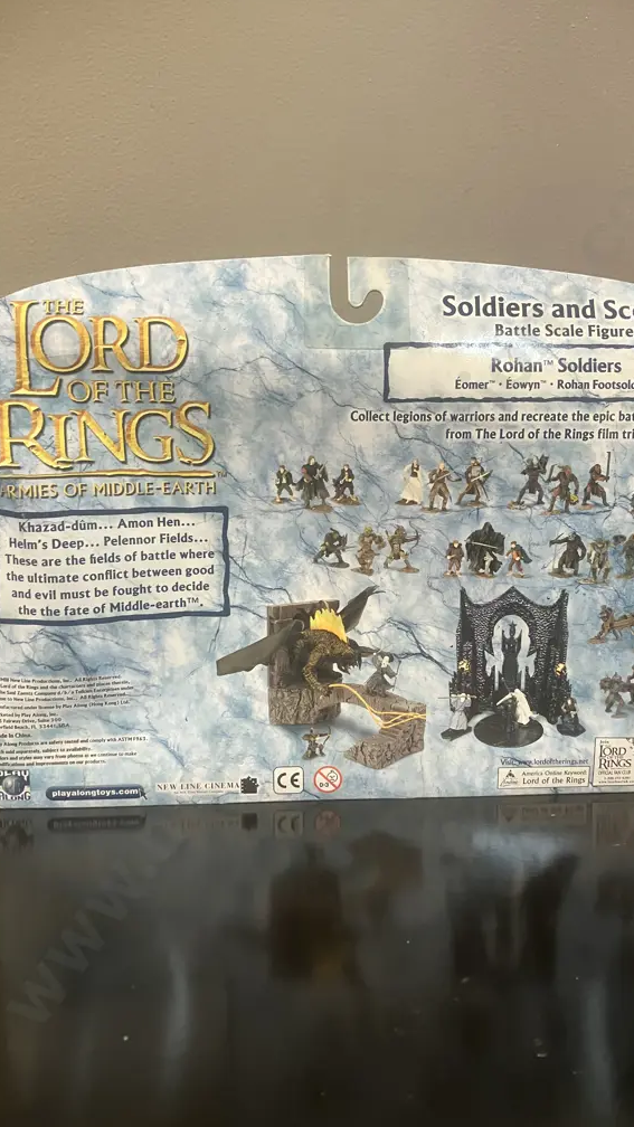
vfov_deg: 62.6
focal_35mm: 31
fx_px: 926
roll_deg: -0.4
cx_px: 363
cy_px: 564
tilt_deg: -6.9
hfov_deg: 37.7
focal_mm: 3.99
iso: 160
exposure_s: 1/50
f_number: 1.8
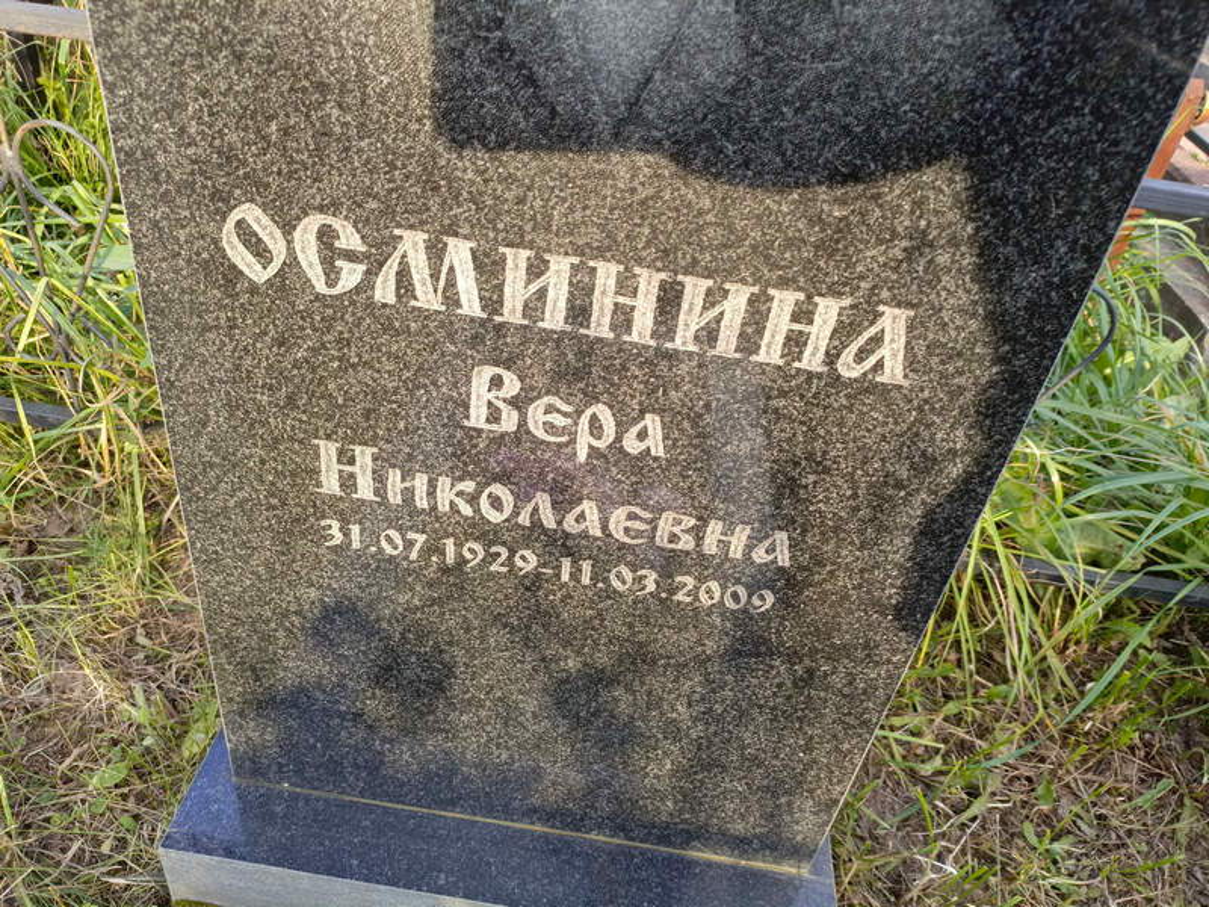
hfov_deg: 69.4
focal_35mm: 25
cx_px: 604
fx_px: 873
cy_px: 454
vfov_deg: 54.9
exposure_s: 1/101
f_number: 1.69
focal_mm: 4.76
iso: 117
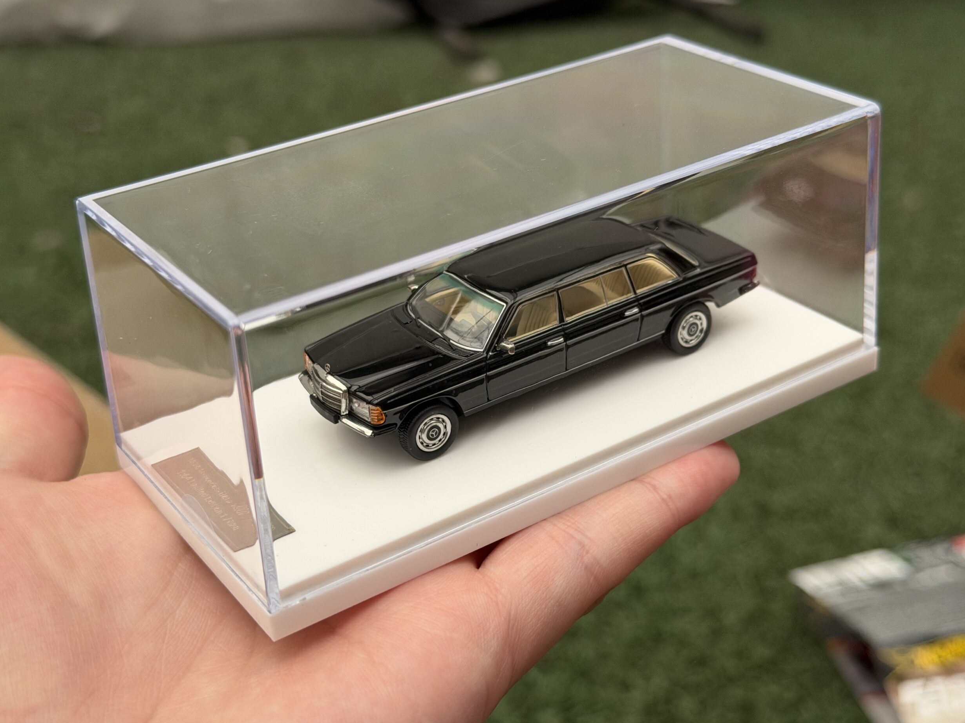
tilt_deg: -26.3
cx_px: 496
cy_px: 368
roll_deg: -0.2
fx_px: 1394
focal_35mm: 50
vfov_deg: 29.1
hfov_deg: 38.2
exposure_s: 1/76
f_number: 1.78
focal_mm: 6.76
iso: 100
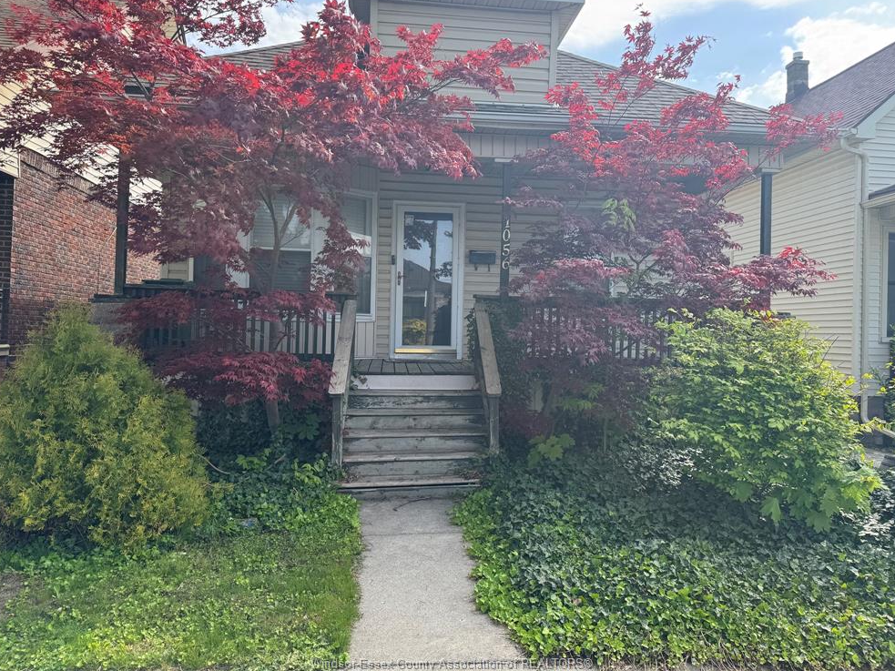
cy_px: 322
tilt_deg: +0.7
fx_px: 646
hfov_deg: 69.4
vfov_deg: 54.9
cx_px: 453
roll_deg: -0.6
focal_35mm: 25
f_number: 1.78
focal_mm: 6.76
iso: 80
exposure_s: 1/1094
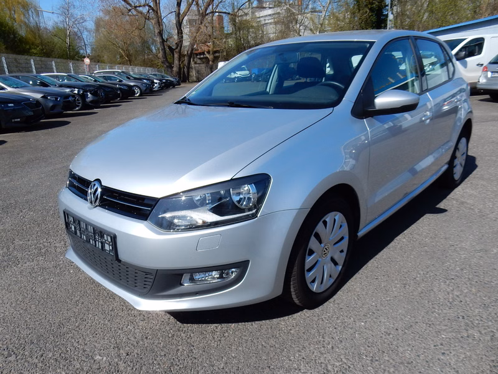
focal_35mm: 25
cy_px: 187
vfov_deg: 54.9
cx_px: 249
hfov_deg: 69.4
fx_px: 360
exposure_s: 1/1250
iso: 125
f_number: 3.7
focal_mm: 4.5
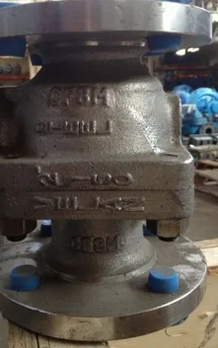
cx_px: 99
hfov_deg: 30.6
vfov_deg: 47.1
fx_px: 399
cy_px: 154
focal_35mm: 42
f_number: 2.4
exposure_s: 1/20
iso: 100
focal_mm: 4.28
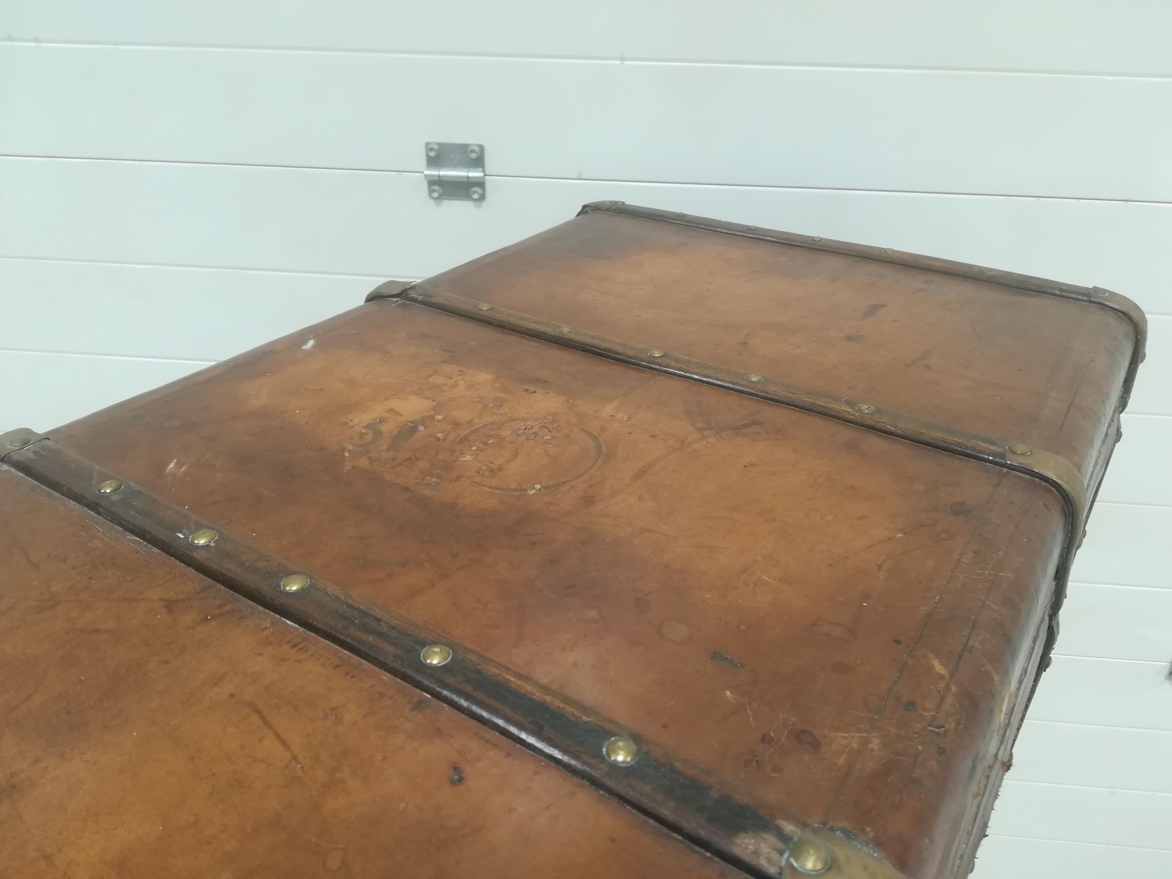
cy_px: 440
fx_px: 880
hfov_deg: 67.3
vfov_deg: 53.1
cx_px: 586
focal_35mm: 26
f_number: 2.2
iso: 100
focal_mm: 3.83
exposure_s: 1/33.3
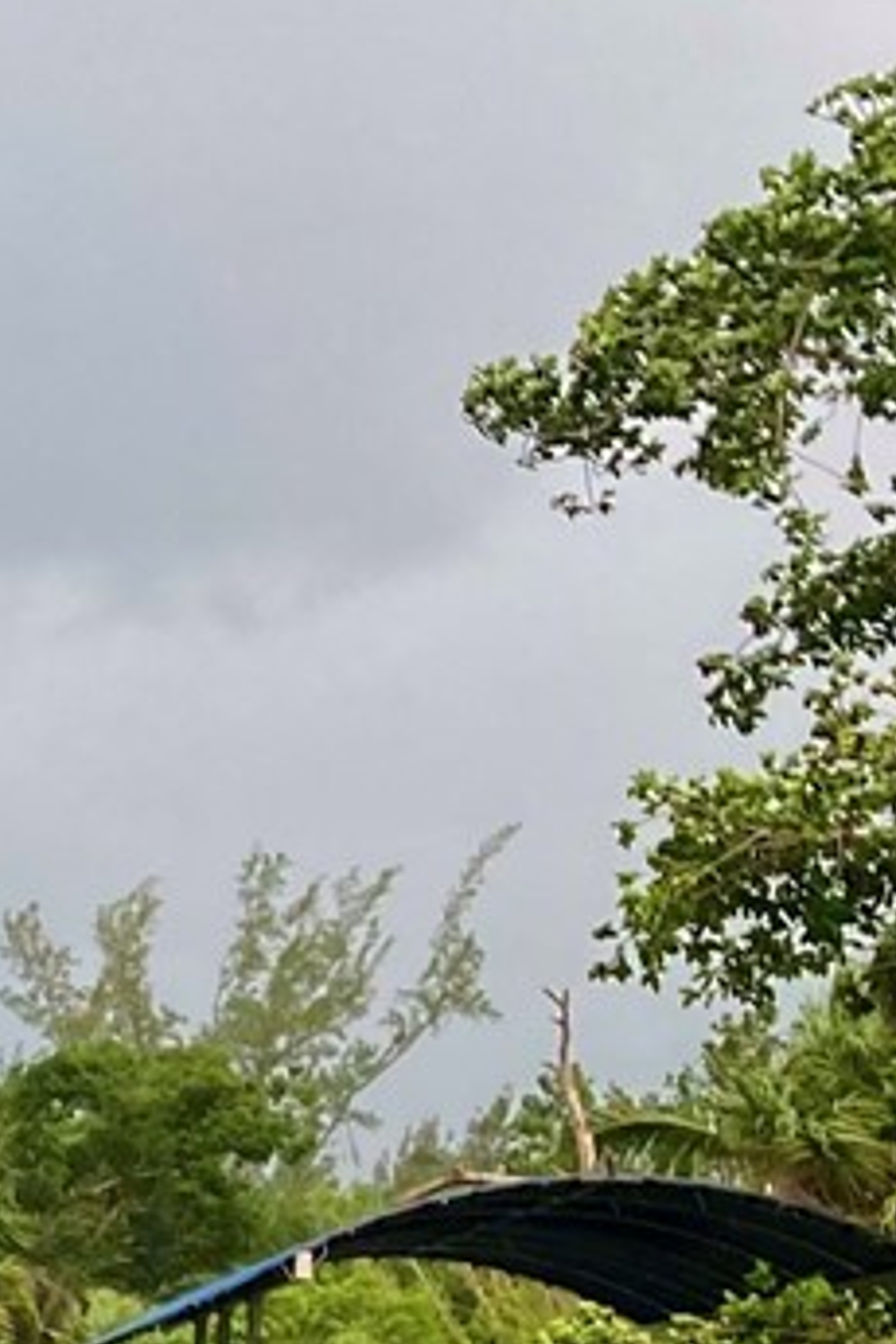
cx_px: -1940
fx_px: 5040
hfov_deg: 8.3
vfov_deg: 14.9
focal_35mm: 135
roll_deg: -2.1
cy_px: 1383
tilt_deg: -0.7
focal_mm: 3.99
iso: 20
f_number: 1.8
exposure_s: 1/255
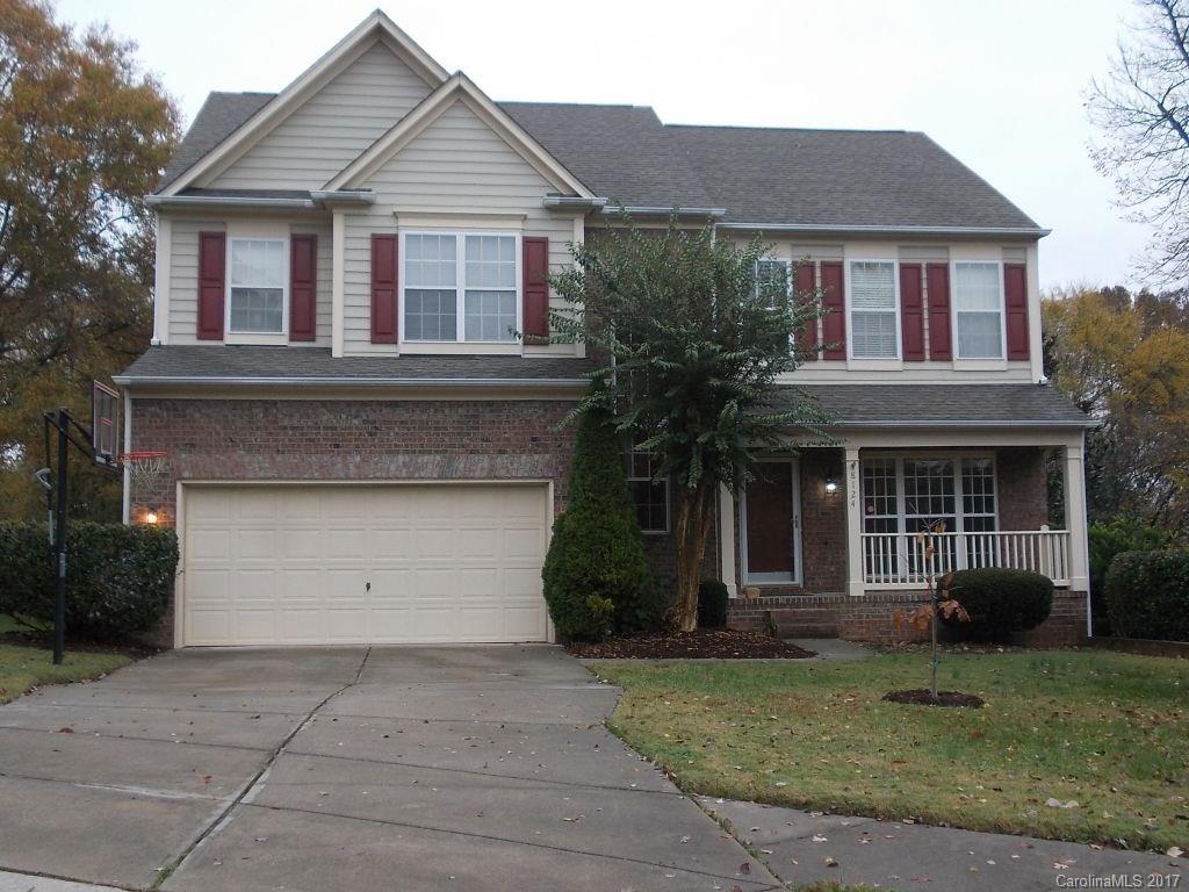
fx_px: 1305
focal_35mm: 38
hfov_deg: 49.0
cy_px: 446
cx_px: 594
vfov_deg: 37.7
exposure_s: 1/60
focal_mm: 5.3
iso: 80
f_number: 3.1
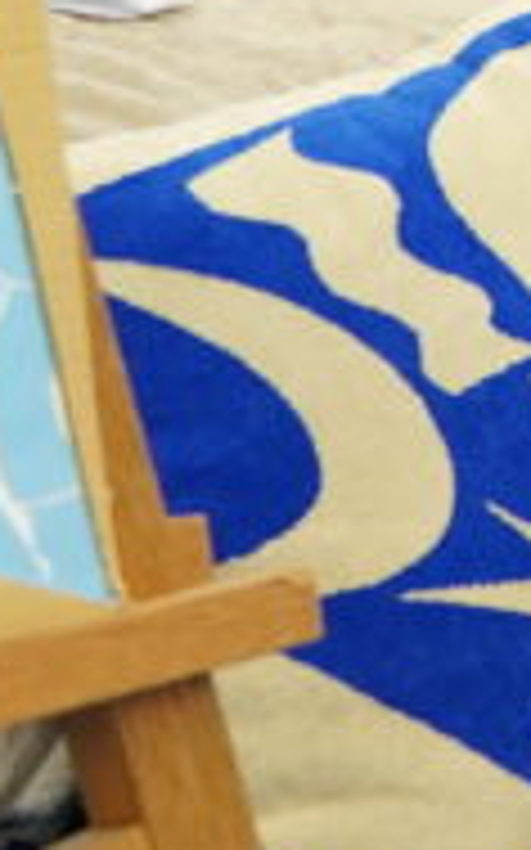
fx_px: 4449
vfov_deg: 10.6
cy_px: -346
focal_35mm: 192
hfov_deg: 6.6
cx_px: 1112
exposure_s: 1/40
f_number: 4
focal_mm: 22
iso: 400
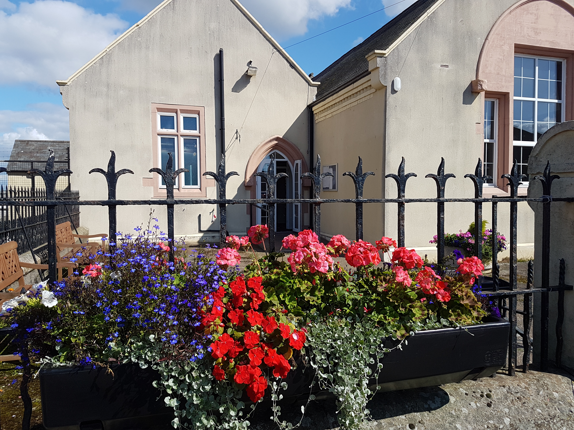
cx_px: 287
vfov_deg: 53.1
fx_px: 431
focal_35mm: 26
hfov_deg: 67.3
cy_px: 215
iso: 40
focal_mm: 4.2
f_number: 1.7
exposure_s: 1/2376
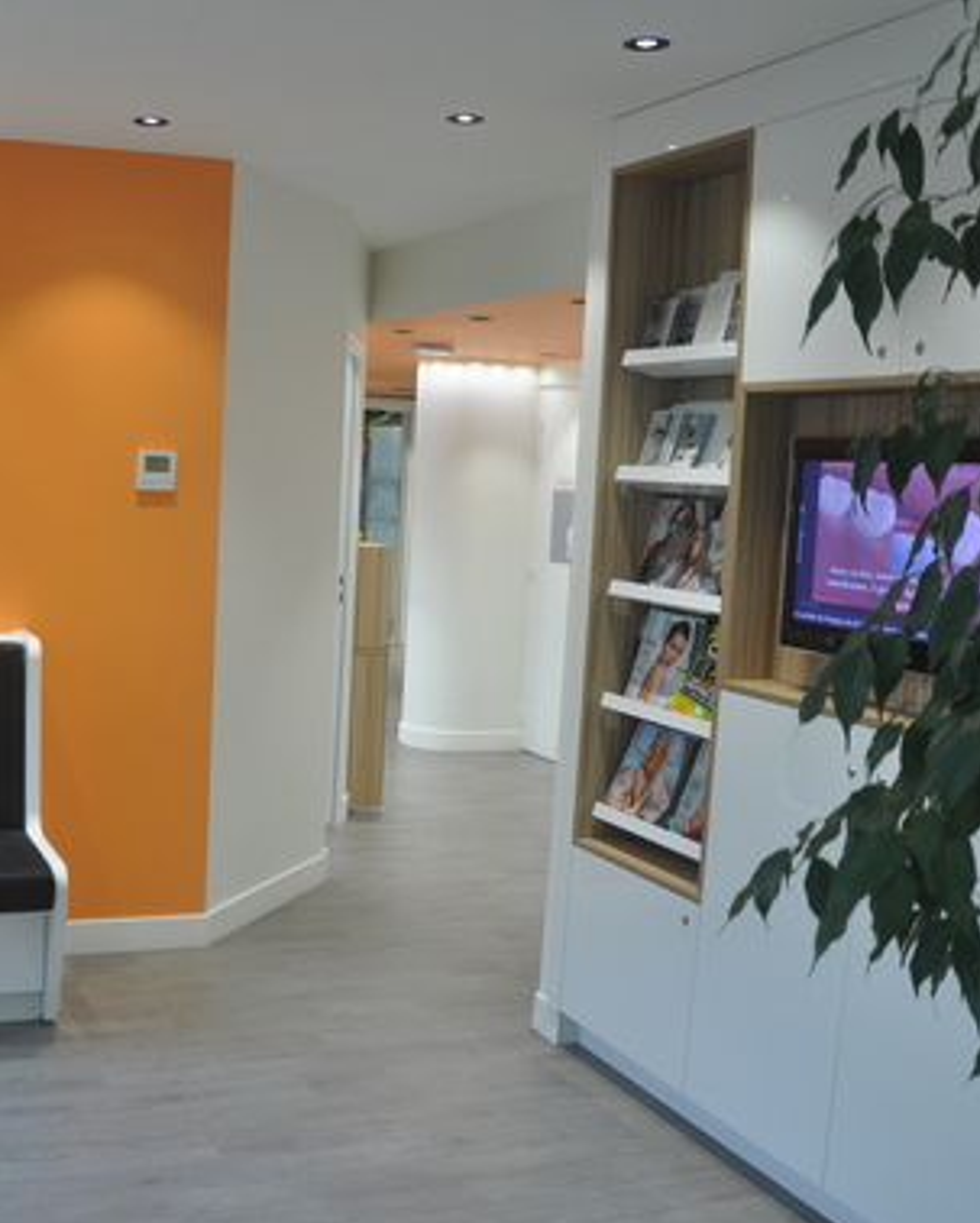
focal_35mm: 39
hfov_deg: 36.9
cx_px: 189
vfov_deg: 46.8
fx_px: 1412
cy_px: 620
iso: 500
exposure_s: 1/60
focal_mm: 18
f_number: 4
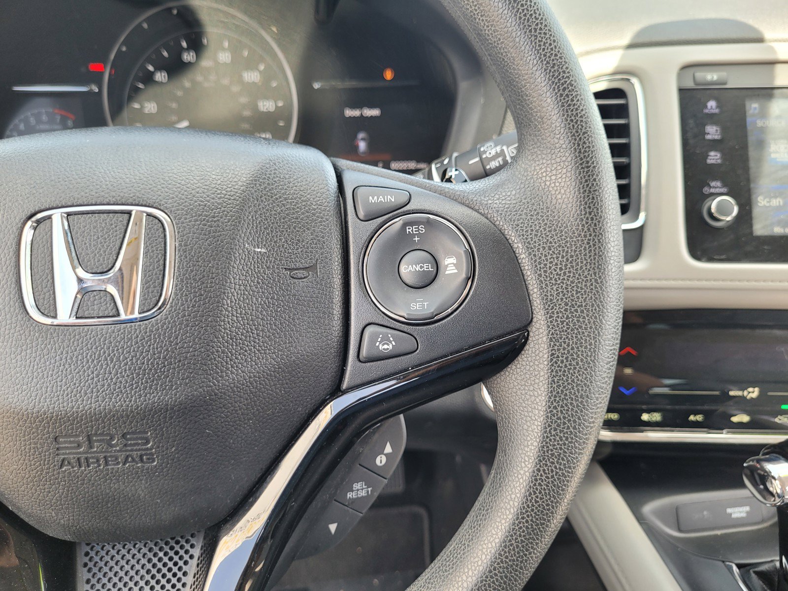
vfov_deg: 53.1
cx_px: 394
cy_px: 296
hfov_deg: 67.3
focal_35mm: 26
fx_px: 592
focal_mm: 5.4
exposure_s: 1/120
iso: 80
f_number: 1.8
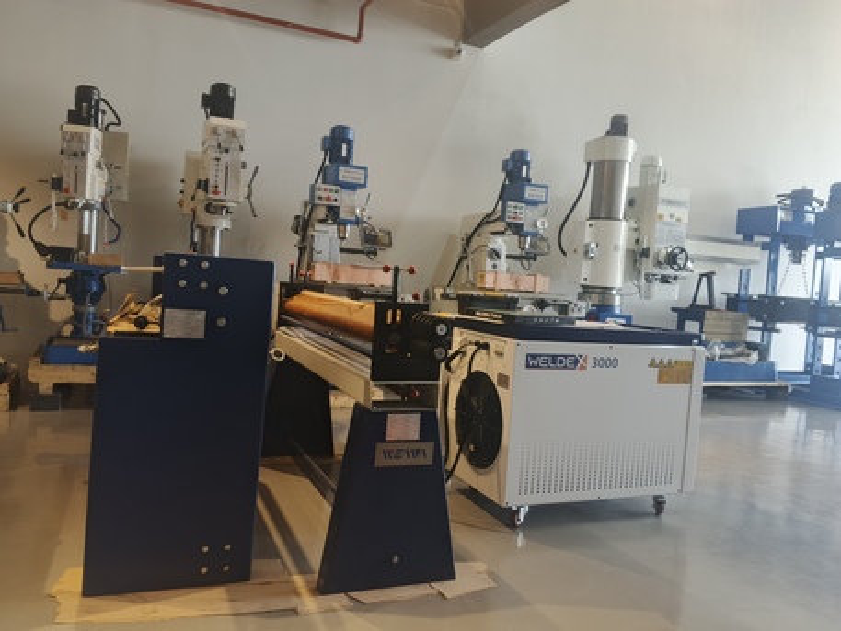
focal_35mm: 23
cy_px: 316
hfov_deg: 73.9
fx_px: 559
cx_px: 420
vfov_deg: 58.9
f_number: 1.6
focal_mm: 4.09
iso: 159
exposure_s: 1/50
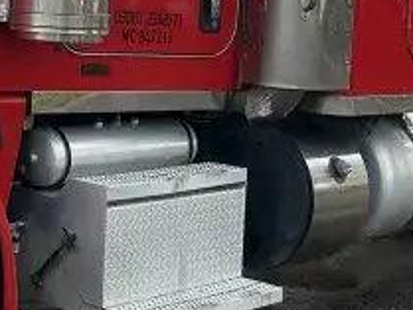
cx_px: 45
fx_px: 1313
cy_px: 22
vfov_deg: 13.3
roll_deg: -1.0
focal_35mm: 110
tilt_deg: -2.1
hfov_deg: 17.6
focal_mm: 6.86
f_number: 1.78
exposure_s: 1/1433
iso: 80
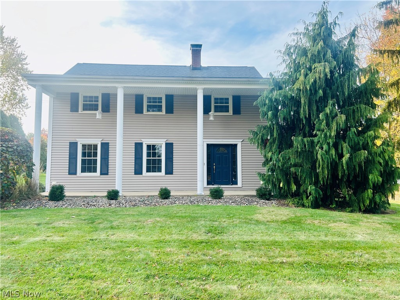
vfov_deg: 53.1
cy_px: 150
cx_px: 200
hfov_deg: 67.3
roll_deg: +0.5
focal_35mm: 26
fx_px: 300
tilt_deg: +3.4
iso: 50
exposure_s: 1/791
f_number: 1.5
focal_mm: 5.7
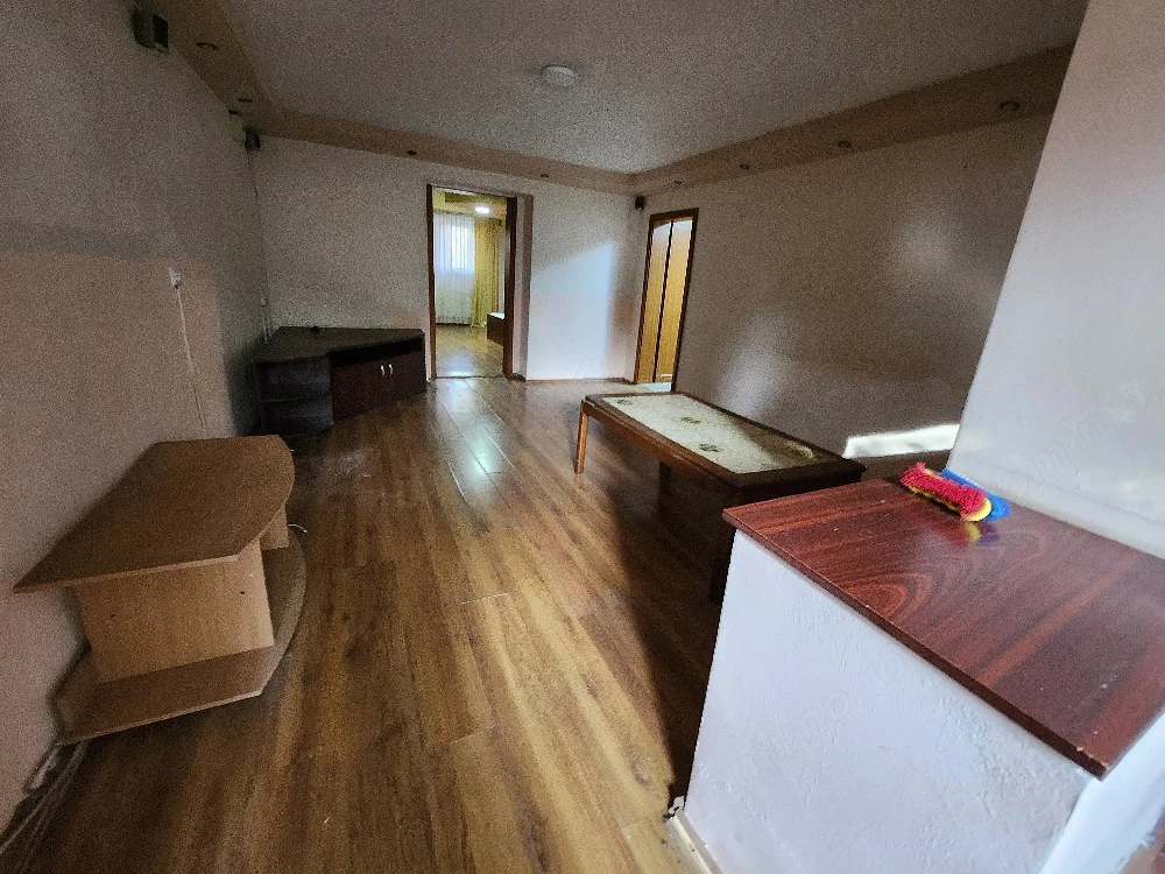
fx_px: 438
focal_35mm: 13
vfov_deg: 89.9
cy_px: 437
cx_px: 582
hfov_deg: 106.2
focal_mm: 1.7
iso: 400
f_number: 2.2
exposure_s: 1/33
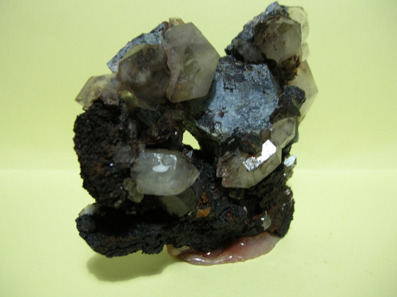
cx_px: 198
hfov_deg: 51.4
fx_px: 413
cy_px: 148
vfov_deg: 39.6
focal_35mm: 36
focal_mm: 6
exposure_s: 1/4.1
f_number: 2.7
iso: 110
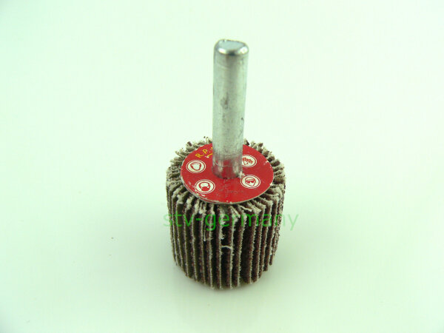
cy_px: 166
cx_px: 222
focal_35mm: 36
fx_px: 462
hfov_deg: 51.4
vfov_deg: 39.7
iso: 80
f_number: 2.8
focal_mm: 6
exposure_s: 1/80
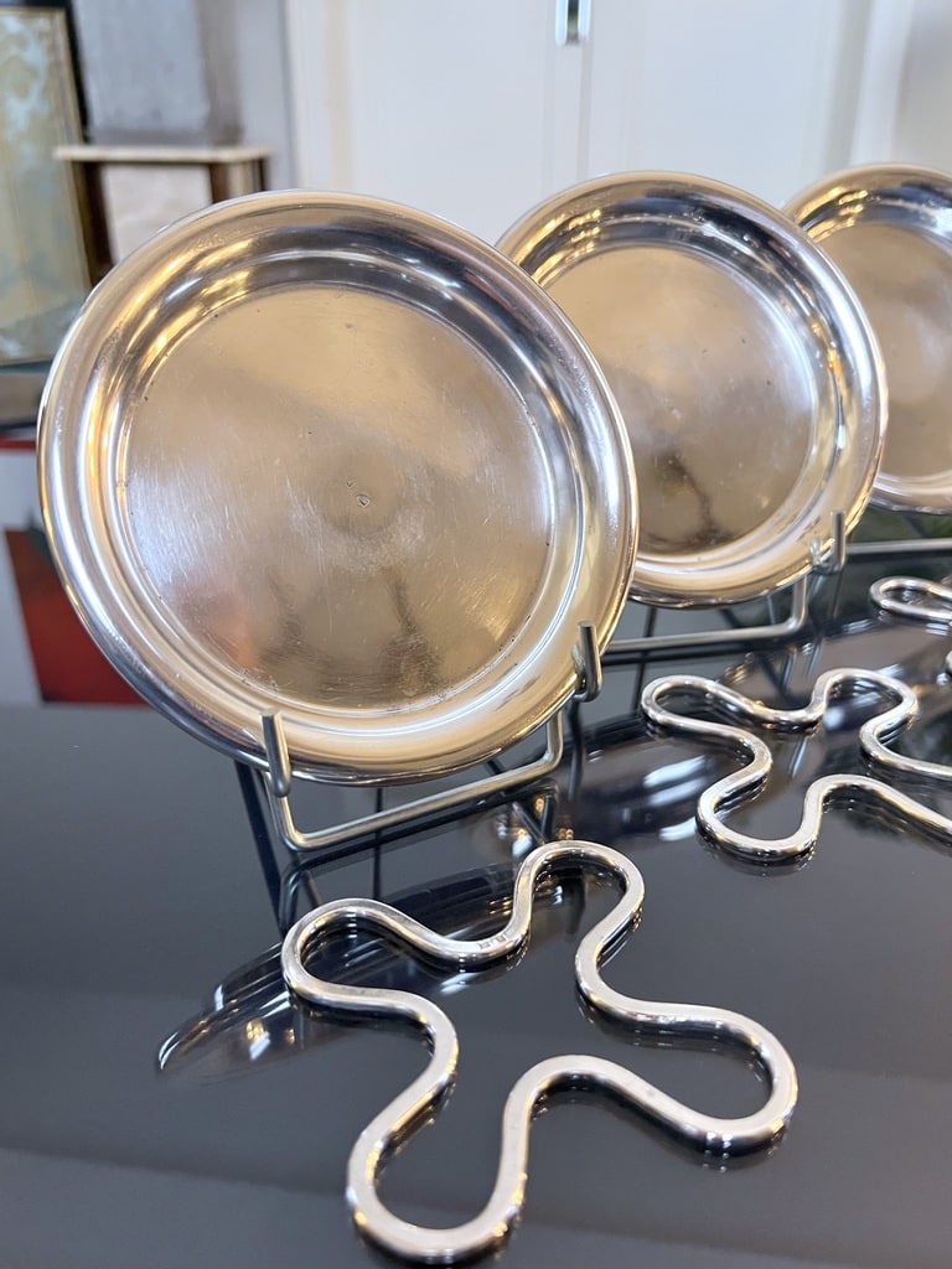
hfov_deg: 53.1
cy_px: 634
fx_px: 953
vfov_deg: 67.3
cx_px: 476
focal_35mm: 26
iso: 400
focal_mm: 5.7
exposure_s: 1/50
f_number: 1.5
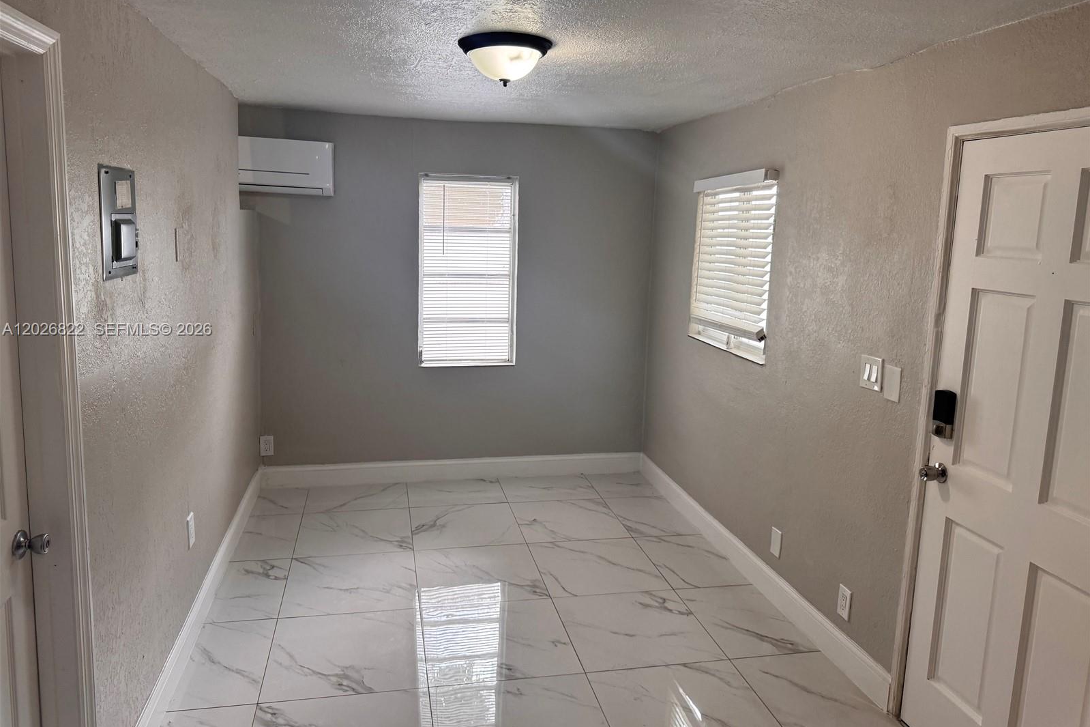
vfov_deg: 51.2
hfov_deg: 71.5
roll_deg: -2.6
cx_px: 545
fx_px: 757
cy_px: 330
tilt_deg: -8.3
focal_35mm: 25
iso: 160
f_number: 1.78
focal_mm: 6.76
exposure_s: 1/120
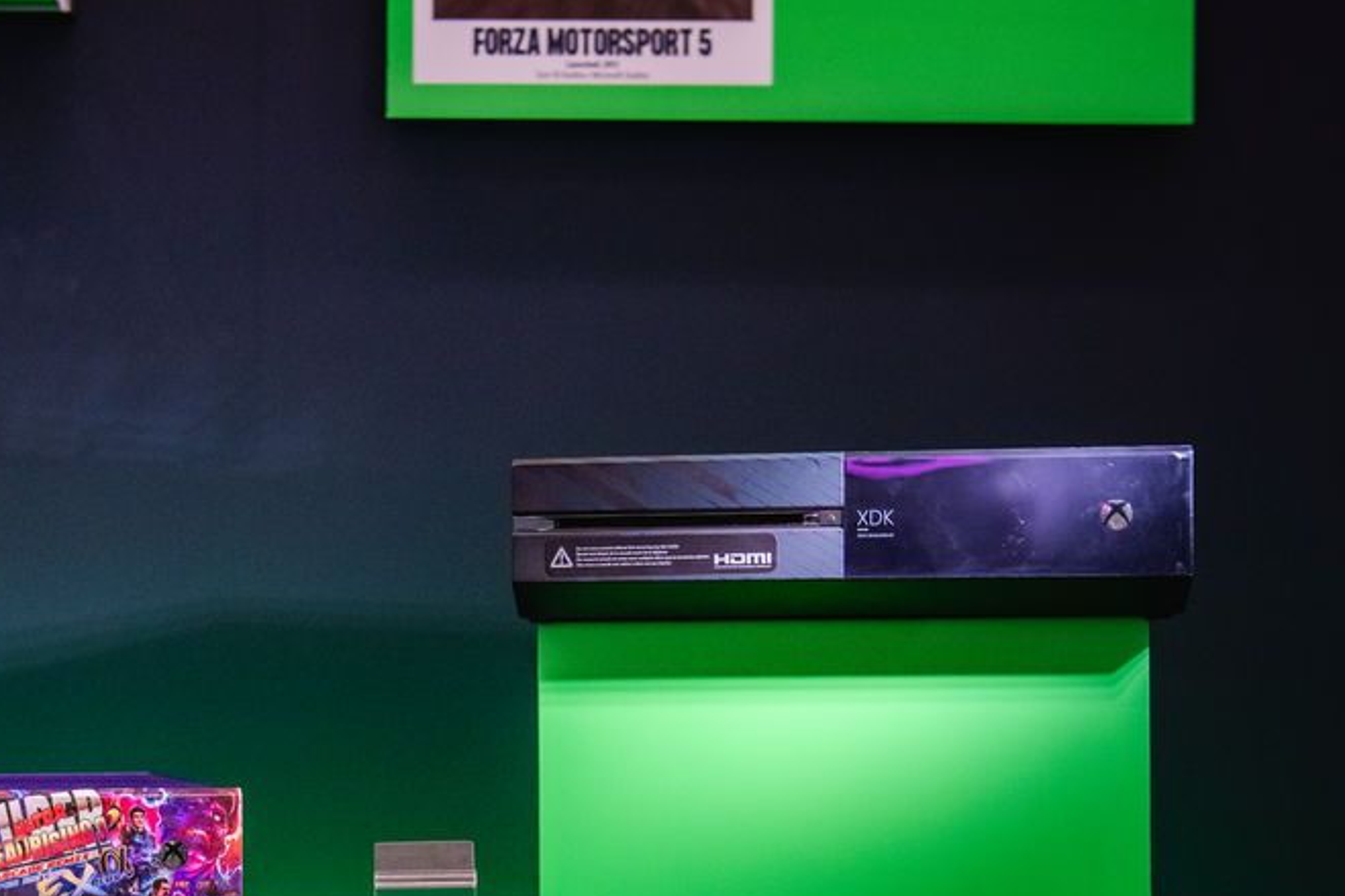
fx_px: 2465
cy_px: 701
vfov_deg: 20.4
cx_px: 398
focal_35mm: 66
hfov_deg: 30.2
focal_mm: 34
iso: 1600
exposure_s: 1/200
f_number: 3.5
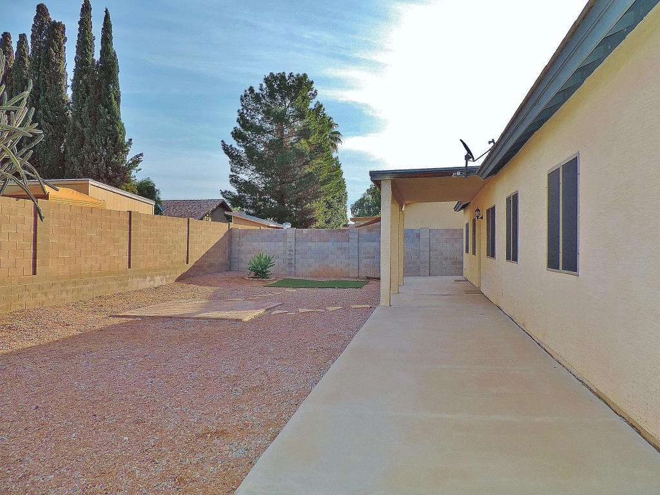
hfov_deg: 71.6
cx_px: 330
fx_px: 458
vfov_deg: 56.8
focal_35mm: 24
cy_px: 248
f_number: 3
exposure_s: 1/1250
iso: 140
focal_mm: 4.3
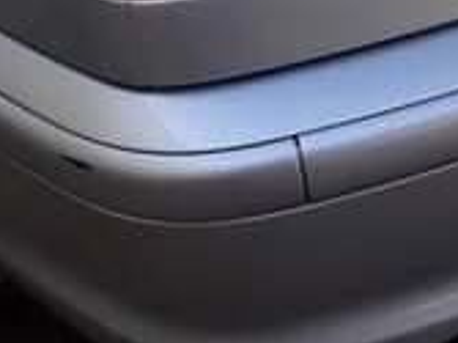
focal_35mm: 107
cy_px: -114
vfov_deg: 13.3
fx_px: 1415
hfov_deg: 16.2
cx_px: 762
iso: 40
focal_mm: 3.71
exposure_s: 1/530
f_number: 1.7
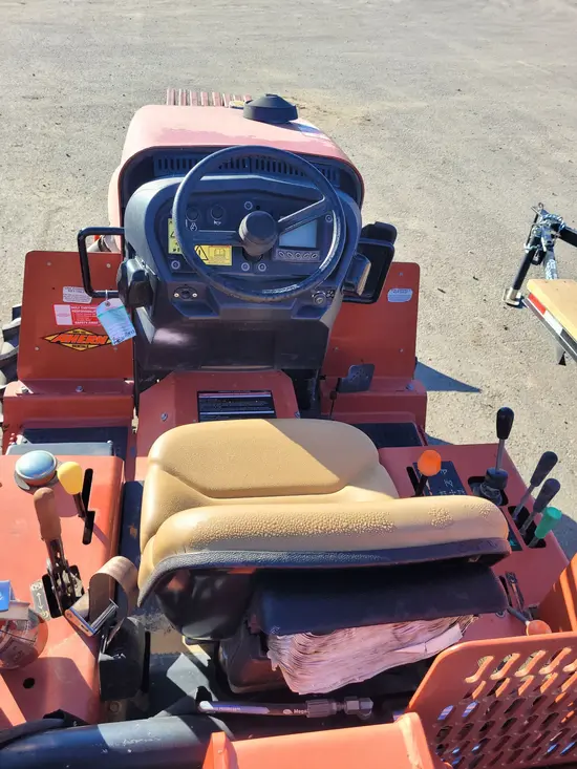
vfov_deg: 67.3
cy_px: 384
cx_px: 288
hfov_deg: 53.1
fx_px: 578
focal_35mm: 26
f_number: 1.8
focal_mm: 5.4
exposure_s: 1/601
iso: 40
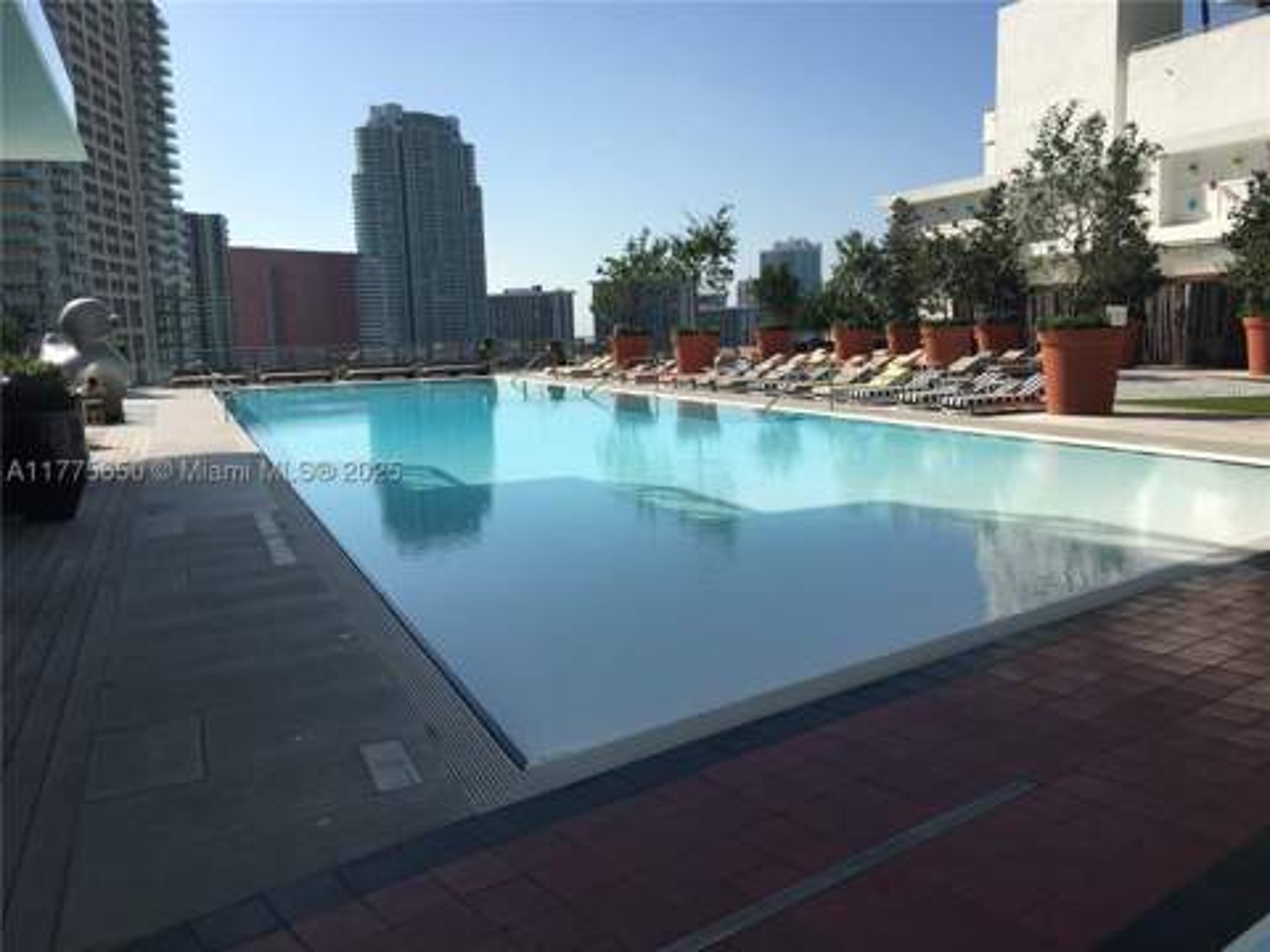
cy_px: 476
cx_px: 635
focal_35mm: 29
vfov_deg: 48.2
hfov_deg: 61.7
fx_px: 1064
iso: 25
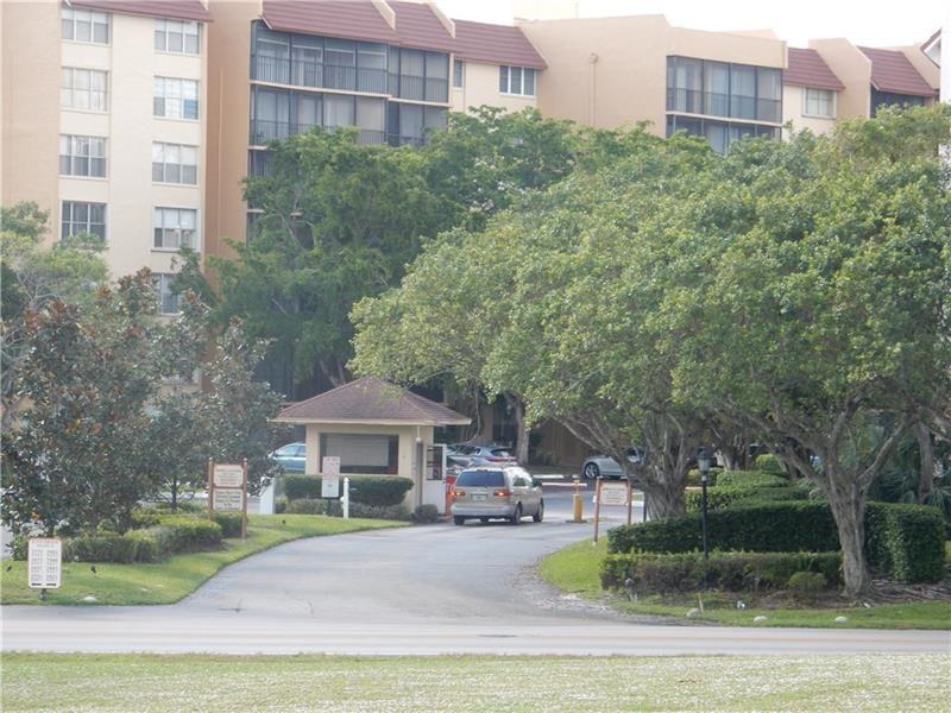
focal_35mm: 139
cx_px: 476
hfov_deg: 14.2
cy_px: 356
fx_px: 3819
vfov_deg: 10.7
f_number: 6
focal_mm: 24.7
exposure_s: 1/100
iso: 125
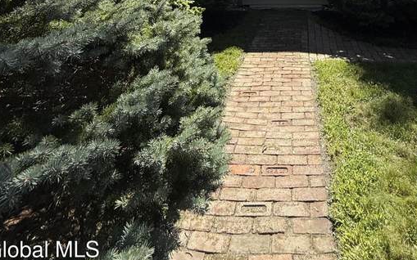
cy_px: -107
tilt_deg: +15.1
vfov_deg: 30.5
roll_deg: +0.0
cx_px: 278
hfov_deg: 64.8
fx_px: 318
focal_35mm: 28
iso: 50
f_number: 2.2
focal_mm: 2.22
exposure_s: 1/1431
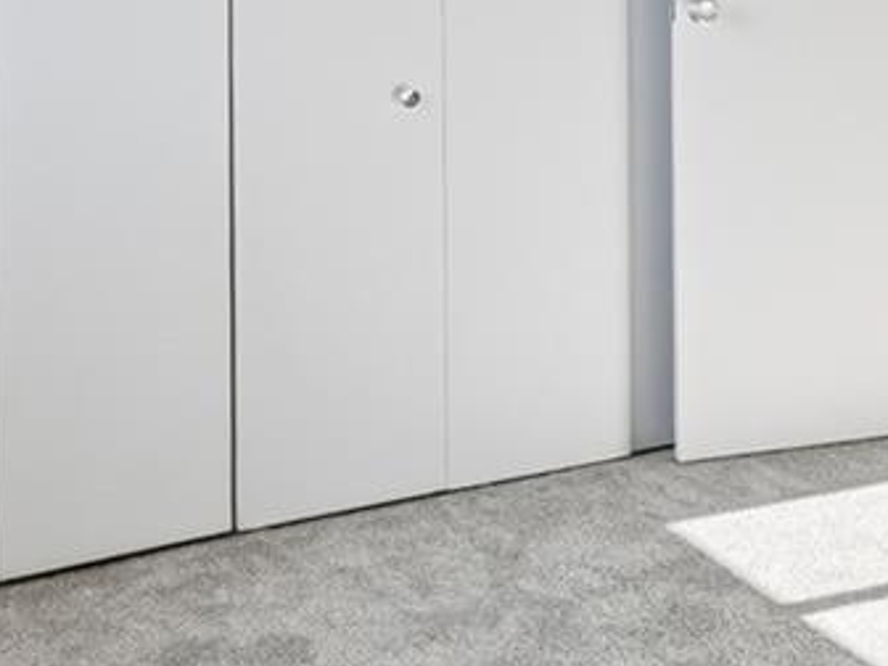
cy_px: -34
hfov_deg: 27.0
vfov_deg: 21.9
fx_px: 1642
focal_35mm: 64
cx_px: 1047
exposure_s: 1/2000
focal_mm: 14
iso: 400
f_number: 8
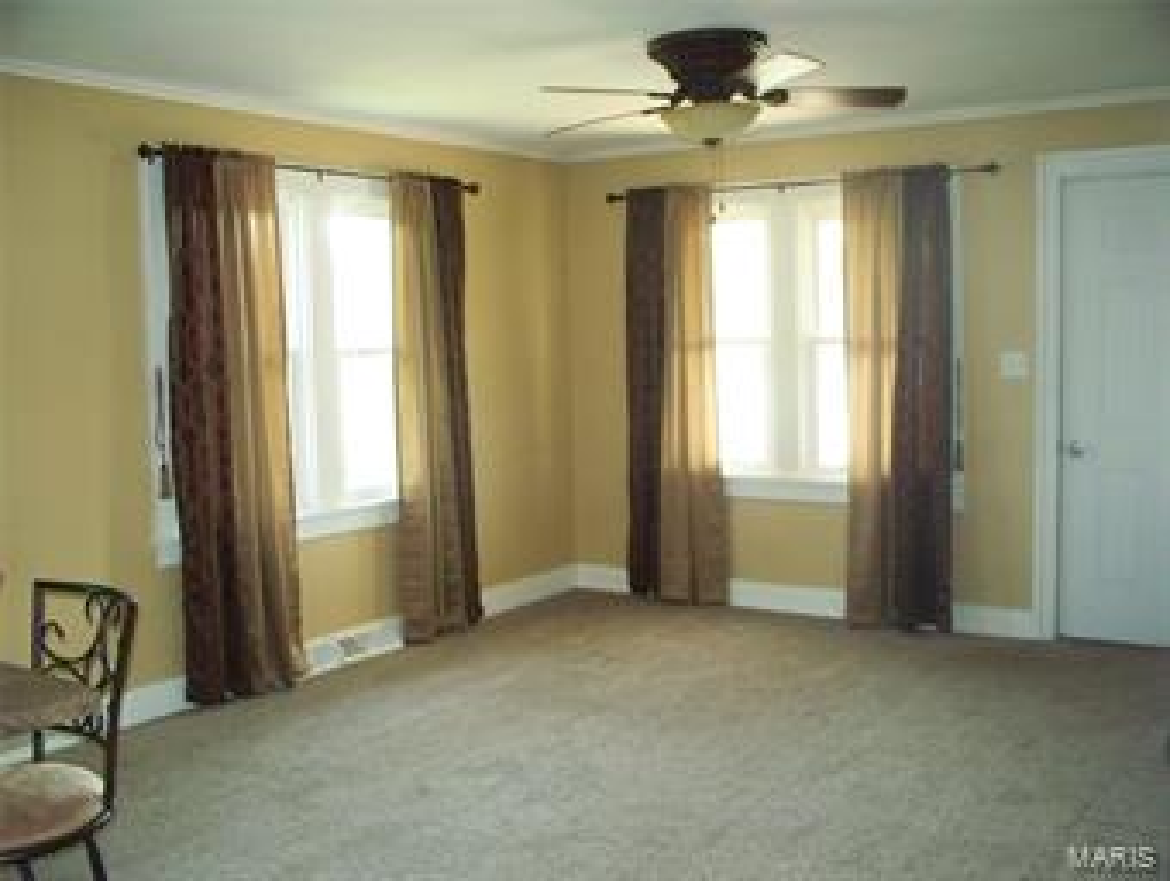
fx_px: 1218
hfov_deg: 51.3
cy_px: 440
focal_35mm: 36
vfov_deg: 39.7
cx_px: 585
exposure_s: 1/30
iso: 400
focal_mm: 7.54
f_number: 2.8
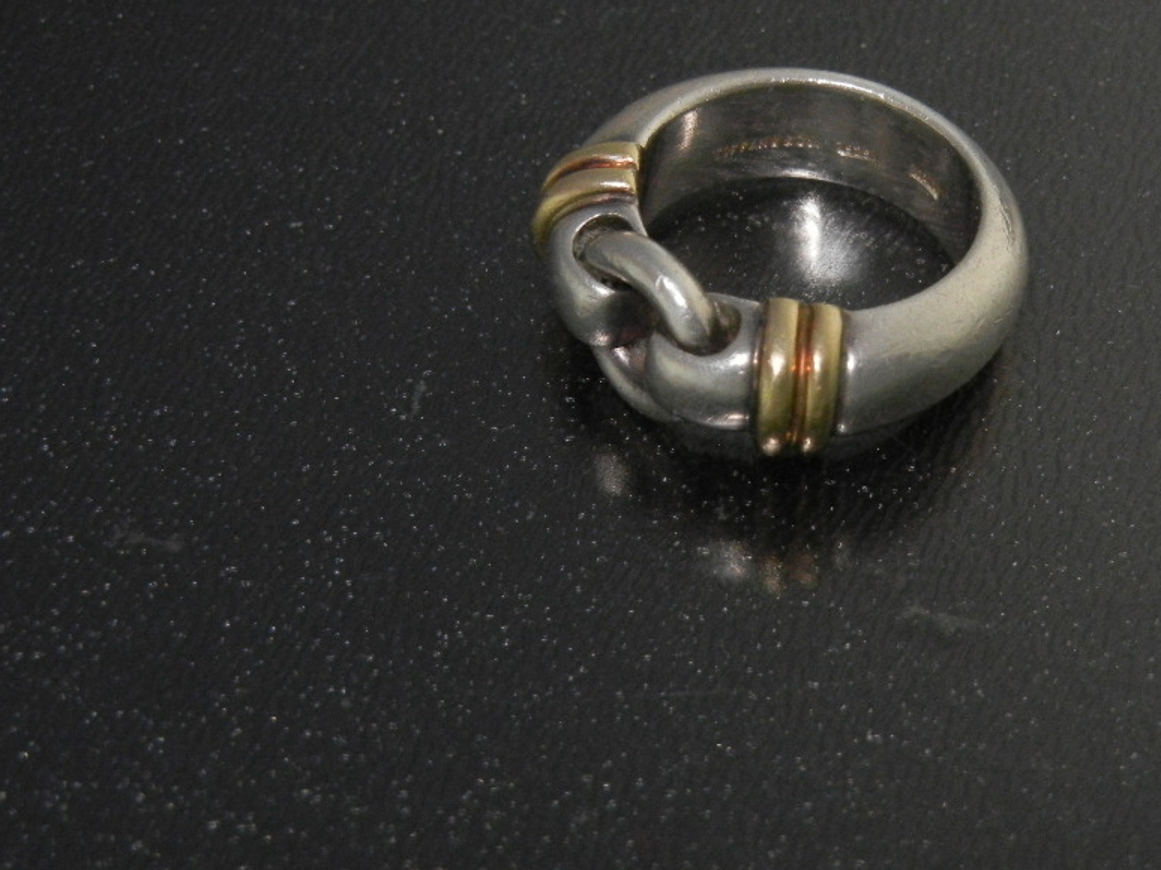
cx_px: 736
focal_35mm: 90
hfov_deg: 21.7
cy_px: 352
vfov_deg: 16.4
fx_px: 3018
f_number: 8.2
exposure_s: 1/30
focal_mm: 12.2
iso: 800
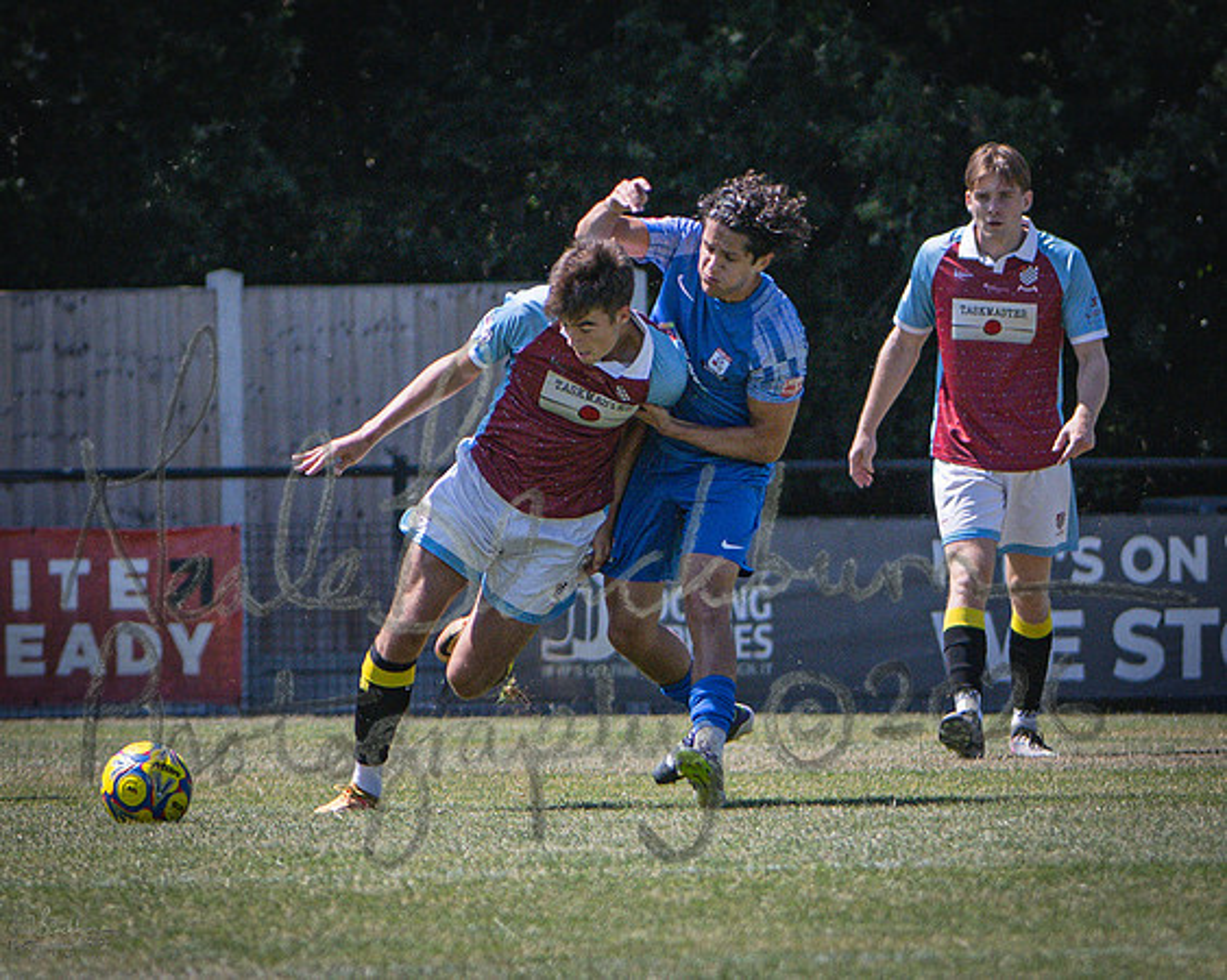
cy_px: 788
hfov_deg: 1.6
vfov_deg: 1.3
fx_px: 43419
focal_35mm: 1196
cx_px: 316
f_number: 4
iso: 400
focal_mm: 300
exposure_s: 1/2500
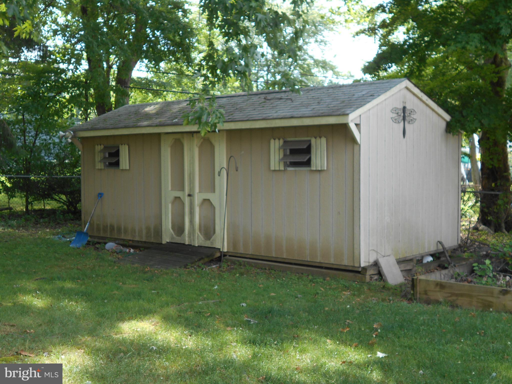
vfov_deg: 32.9
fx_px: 651
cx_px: 256
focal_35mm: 44
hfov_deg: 42.9
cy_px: 192
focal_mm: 7.7
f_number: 4.2
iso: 80
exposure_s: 1/80
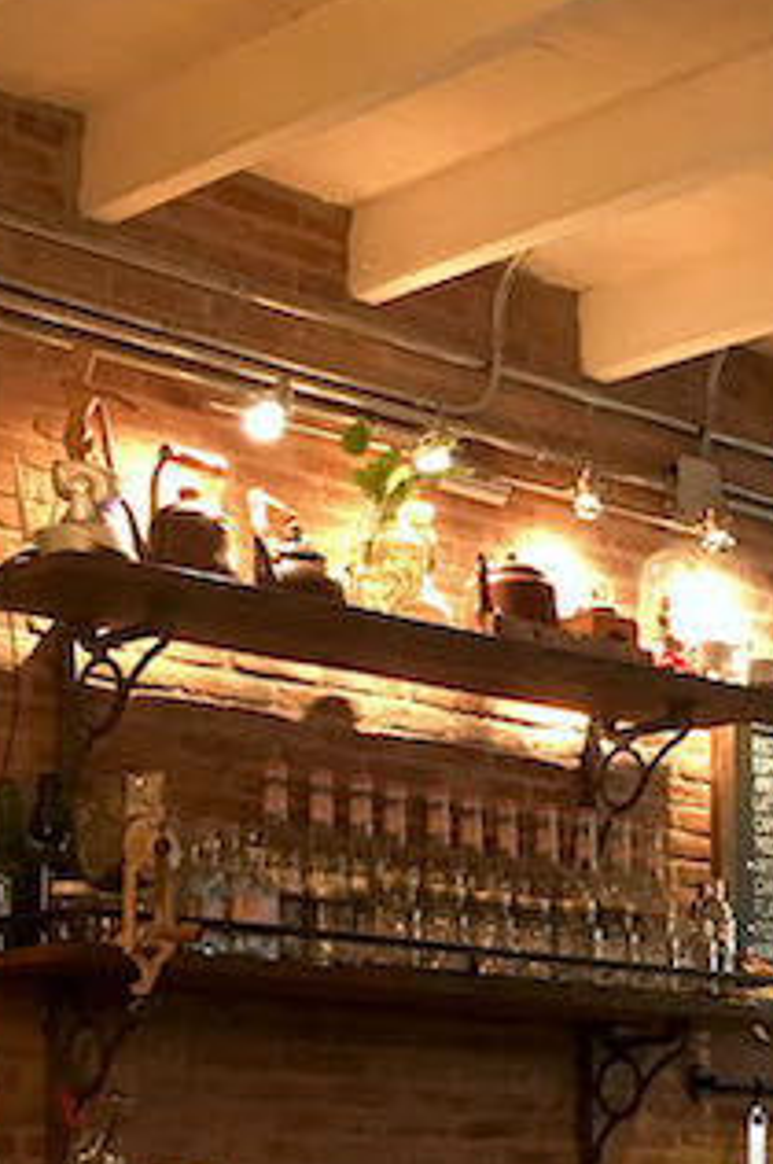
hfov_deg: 15.6
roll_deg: +0.0
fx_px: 2776
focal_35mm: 86
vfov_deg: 23.2
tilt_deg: +5.6
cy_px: 982
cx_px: 777
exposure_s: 1/33
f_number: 2.2
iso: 250
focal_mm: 4.15
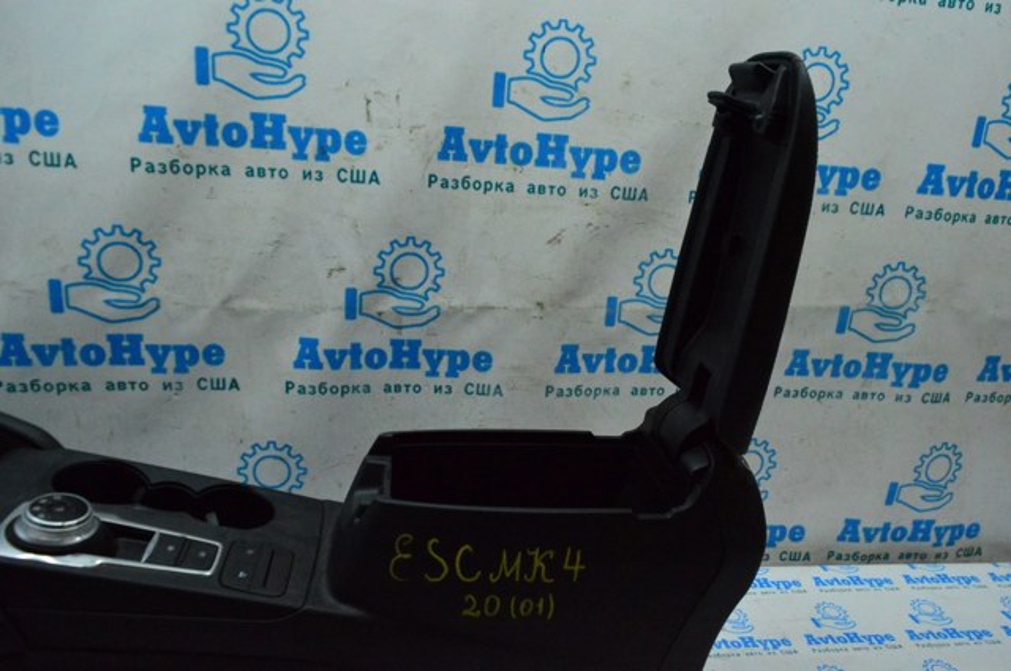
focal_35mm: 27
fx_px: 757
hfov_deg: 67.4
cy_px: 336
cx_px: 506
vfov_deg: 47.8
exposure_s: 1/800
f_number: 6.3
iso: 6400
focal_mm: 18
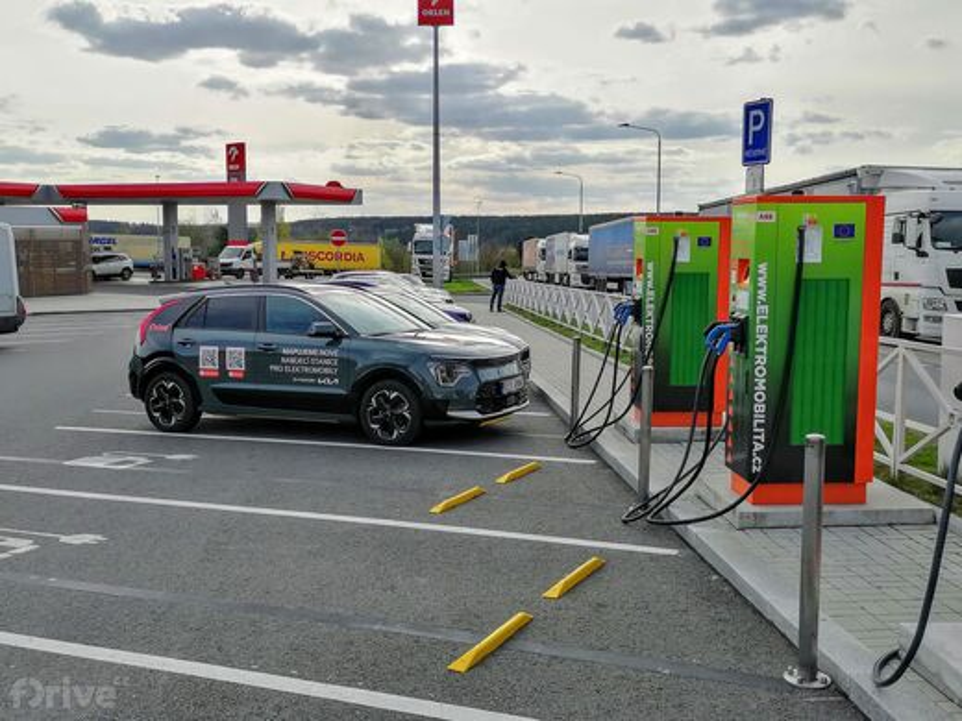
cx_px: 481
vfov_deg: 36.0
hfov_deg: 46.8
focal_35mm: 40
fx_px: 1112
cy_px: 360
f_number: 1.8
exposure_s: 1/1495
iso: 50
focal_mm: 5.3
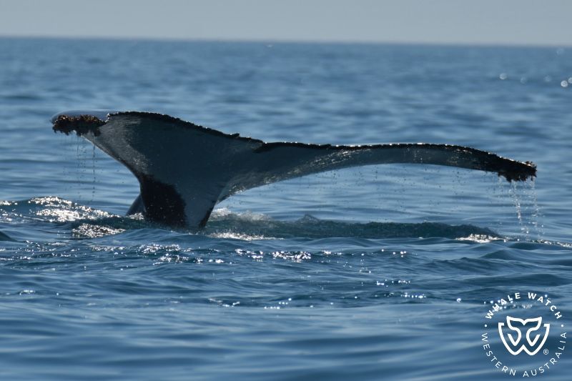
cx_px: 286
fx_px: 8578
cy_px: 190
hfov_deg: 3.8
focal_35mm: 540
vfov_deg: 2.5
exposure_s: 1/1600
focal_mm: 360
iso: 100
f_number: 6
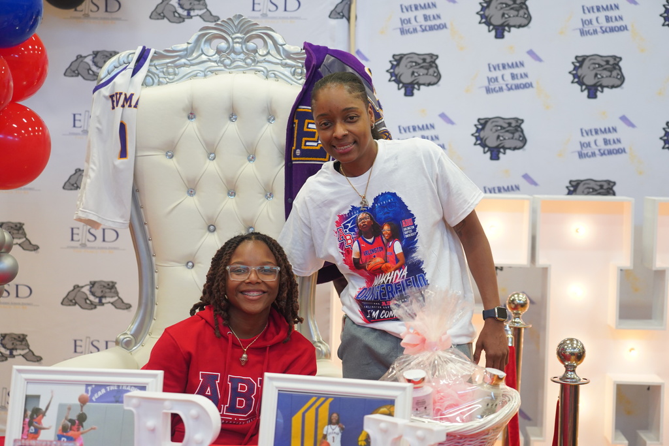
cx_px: 334
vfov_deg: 23.8
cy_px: 223
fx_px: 1059
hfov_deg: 35.0
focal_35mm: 57
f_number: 4
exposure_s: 1/160
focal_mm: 57
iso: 2500
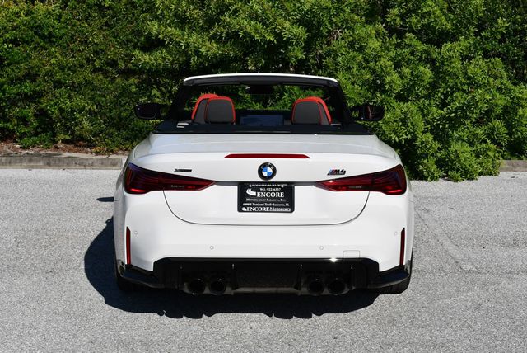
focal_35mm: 64
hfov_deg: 31.4
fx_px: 938
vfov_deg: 21.3
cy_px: 176
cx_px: 264
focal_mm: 32
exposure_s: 1/320
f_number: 9
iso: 100
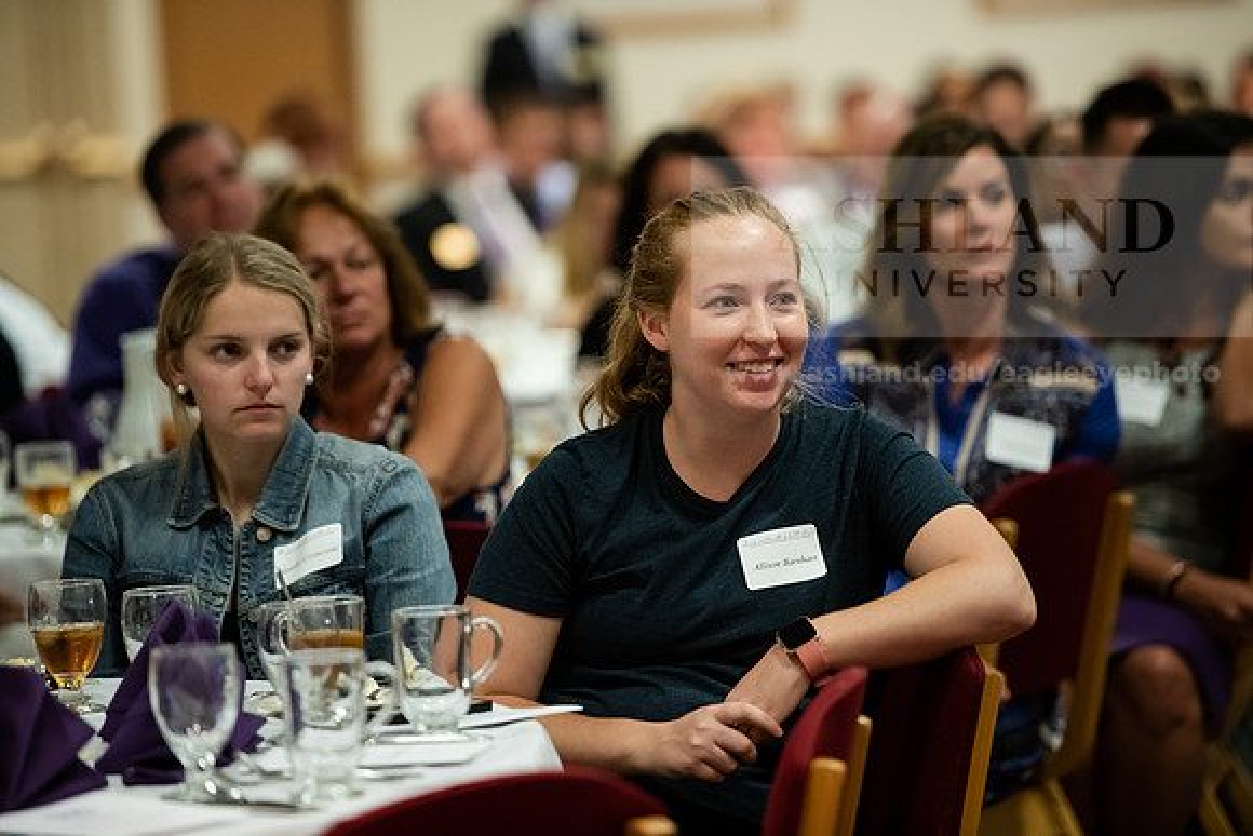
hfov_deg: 11.1
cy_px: 418
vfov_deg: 7.4
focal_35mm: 185
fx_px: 6440
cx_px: 626
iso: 2500
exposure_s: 1/200
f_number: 2.8
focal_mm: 185
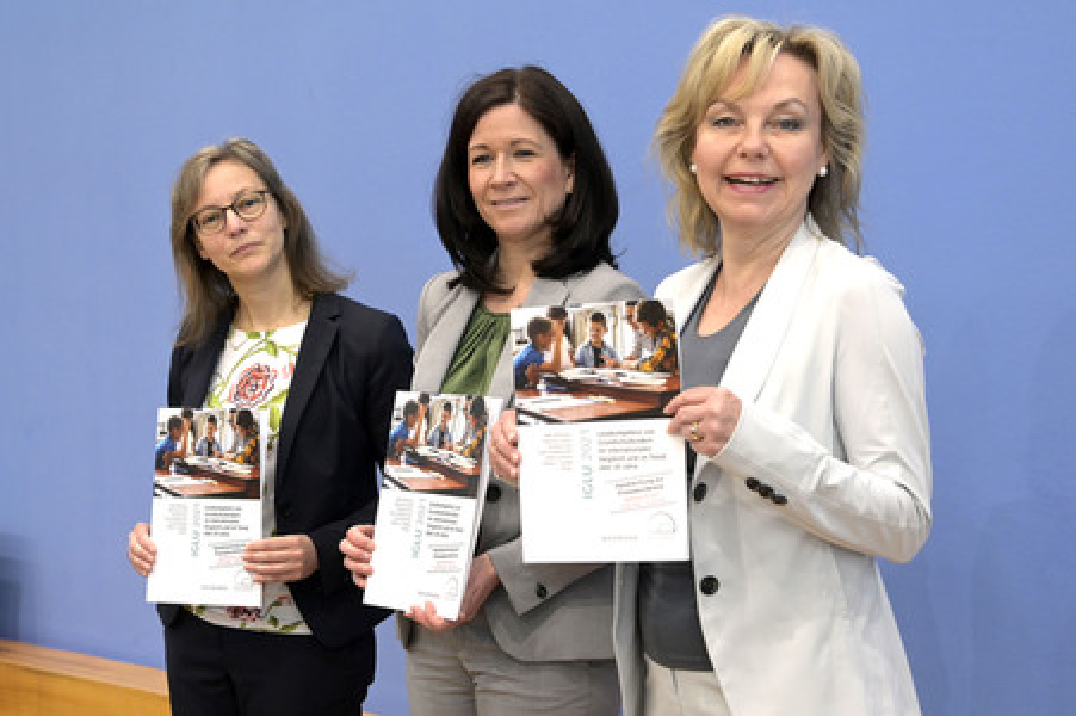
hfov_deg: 32.4
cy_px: 358
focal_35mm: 62
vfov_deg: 21.9
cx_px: 538
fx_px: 1852
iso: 4000
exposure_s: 1/400
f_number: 5.6
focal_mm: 62
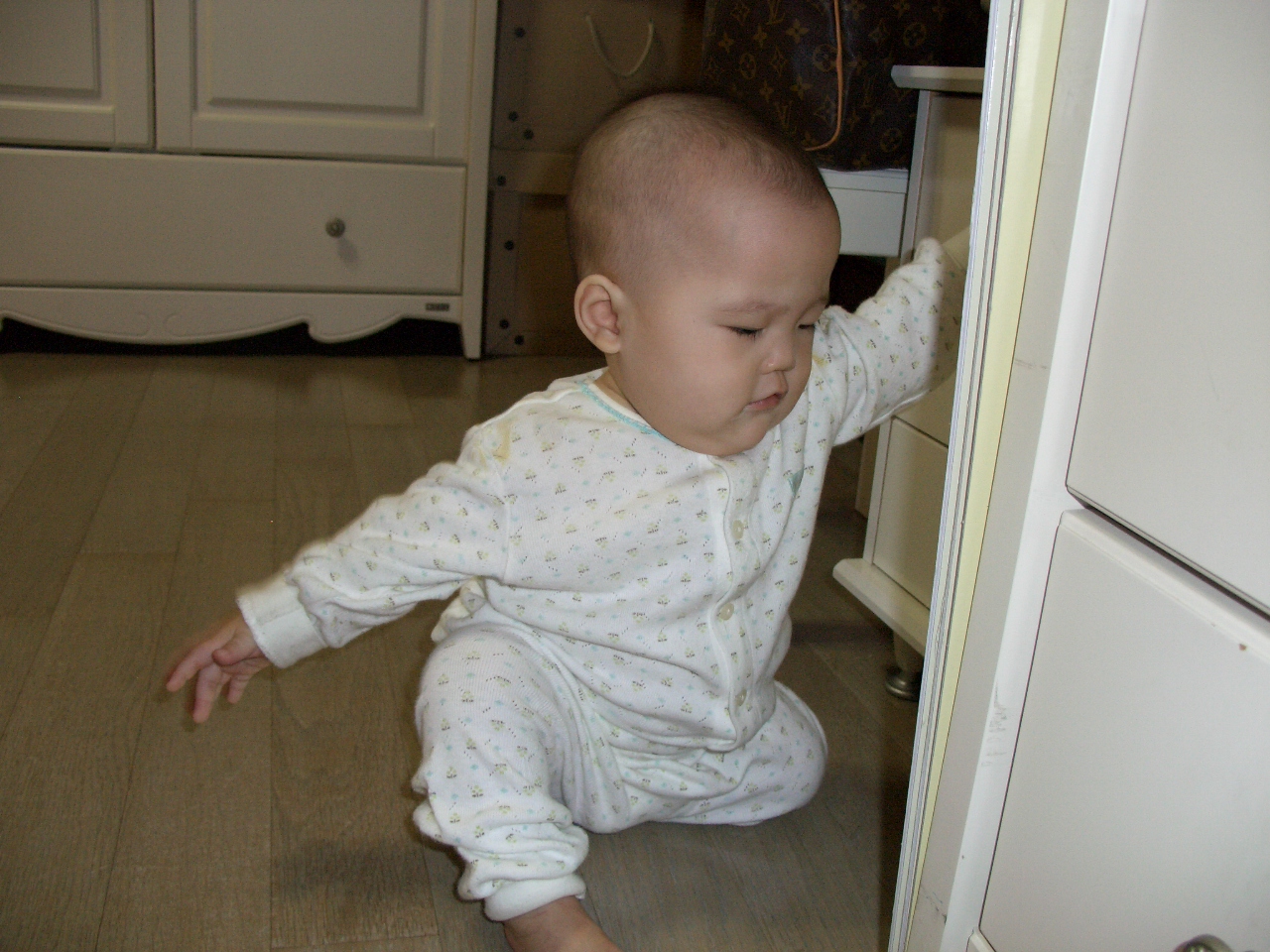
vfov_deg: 42.9
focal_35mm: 33
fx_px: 1211
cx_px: 635
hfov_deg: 55.4
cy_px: 476
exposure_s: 1/60
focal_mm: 7.1
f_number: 2.8
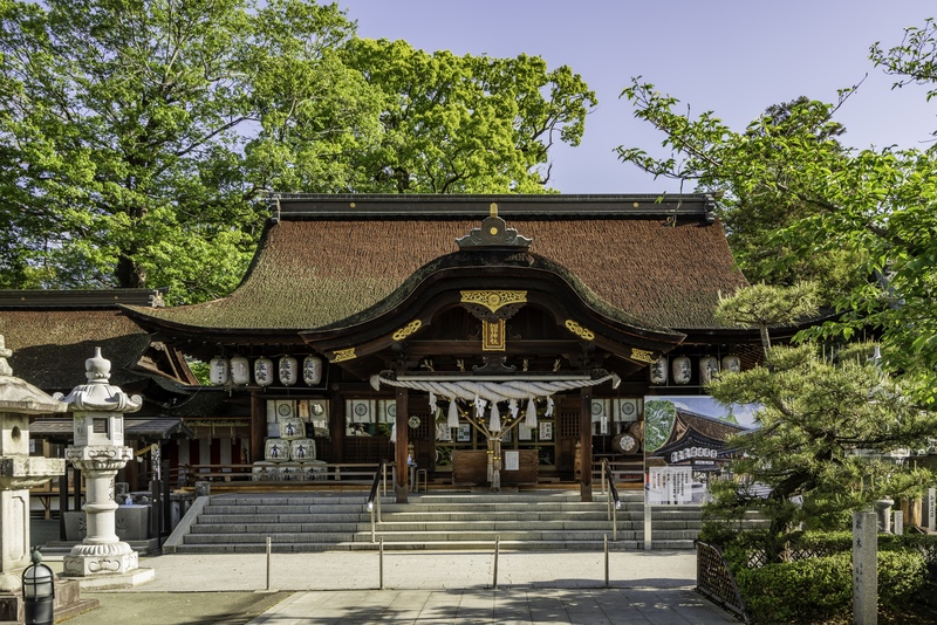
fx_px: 755
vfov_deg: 45.0
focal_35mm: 29
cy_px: 312
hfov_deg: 63.6
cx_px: 468
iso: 160
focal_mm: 29
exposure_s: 1/125
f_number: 8
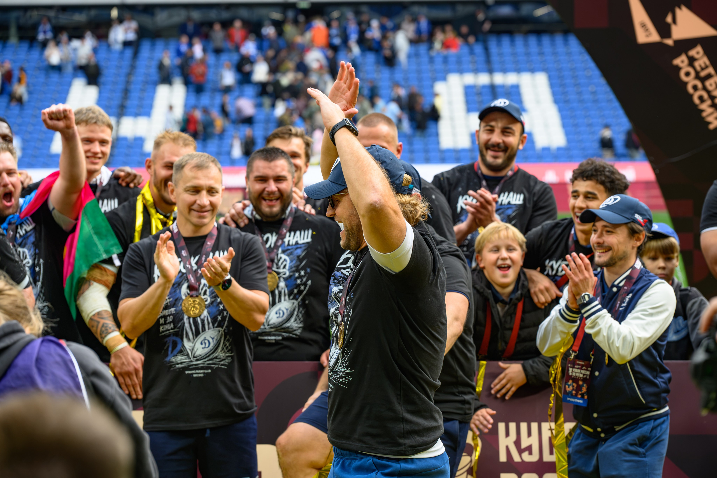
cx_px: 358
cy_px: 239
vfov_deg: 11.9
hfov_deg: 17.8
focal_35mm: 115
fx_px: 2290
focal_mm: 115
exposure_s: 1/500
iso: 640
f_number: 5.6
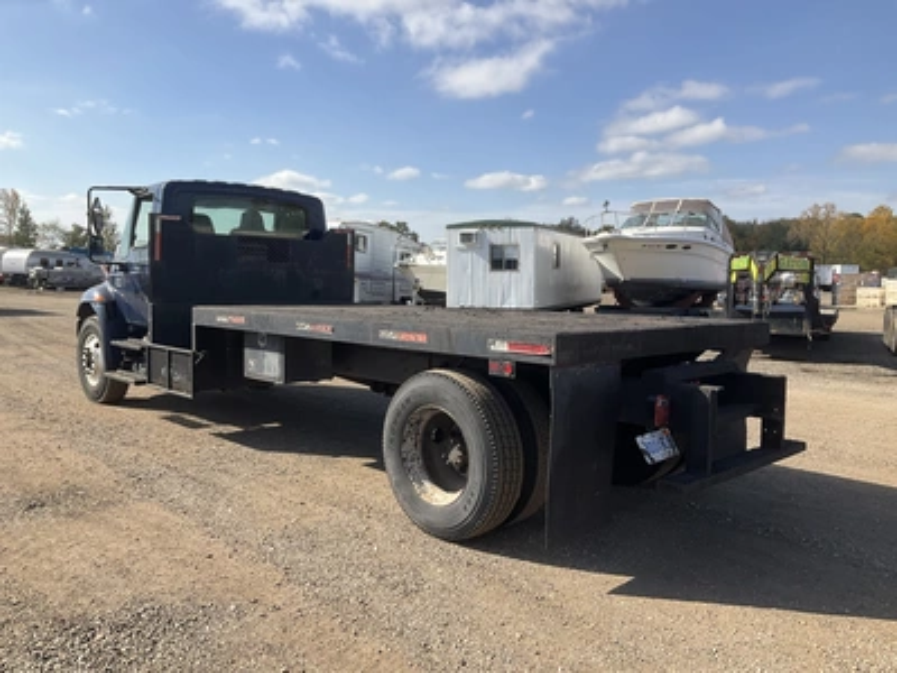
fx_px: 751
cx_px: 448
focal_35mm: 29
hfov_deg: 61.7
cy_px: 336
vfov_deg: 48.2
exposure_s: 1/1577
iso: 25
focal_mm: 3
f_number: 1.8
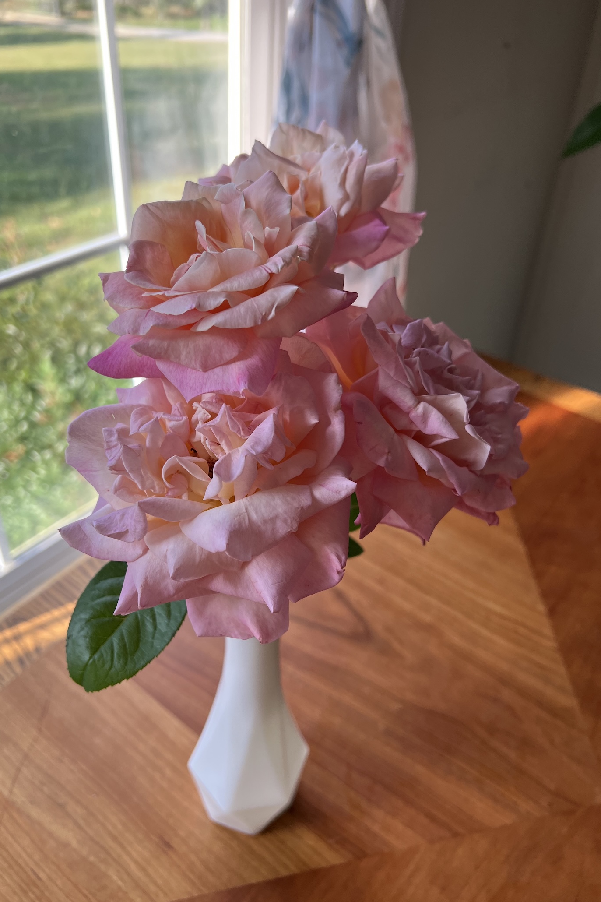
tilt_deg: -35.4
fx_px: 701
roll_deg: -1.1
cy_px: 441
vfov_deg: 65.5
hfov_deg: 46.3
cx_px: 270
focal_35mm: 28
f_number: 1.5
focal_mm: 5.7
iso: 50
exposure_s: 1/303
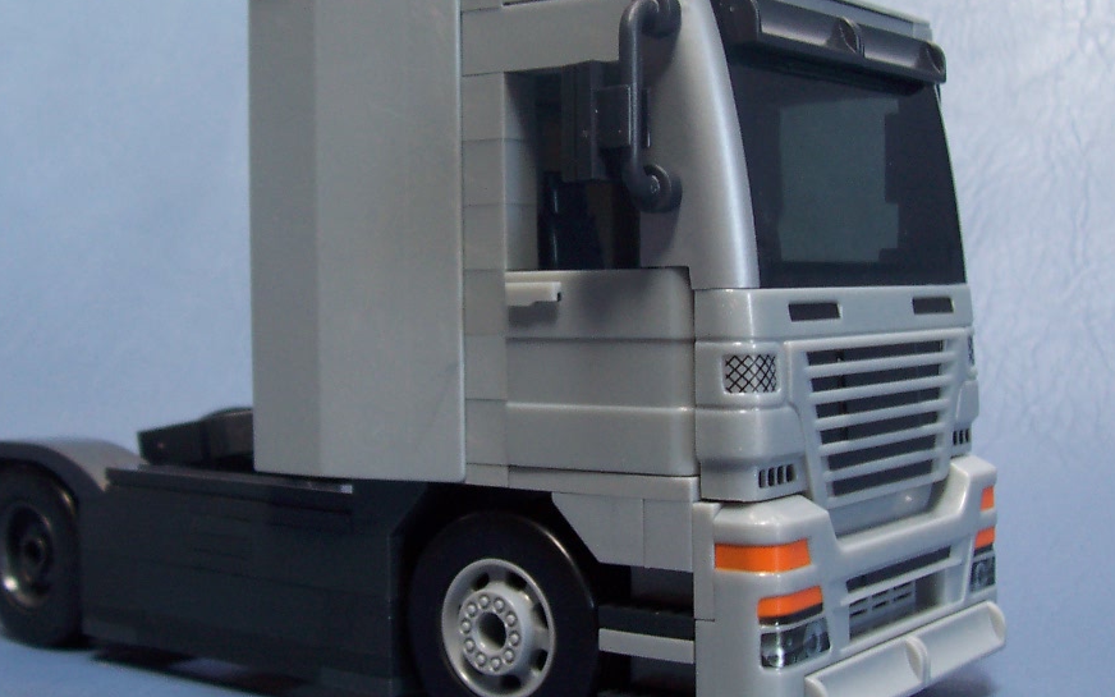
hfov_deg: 37.5
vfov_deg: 24.0
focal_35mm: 54
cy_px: 333
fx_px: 1641
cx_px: 528
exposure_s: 1/45
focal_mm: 5.6
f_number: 2.8
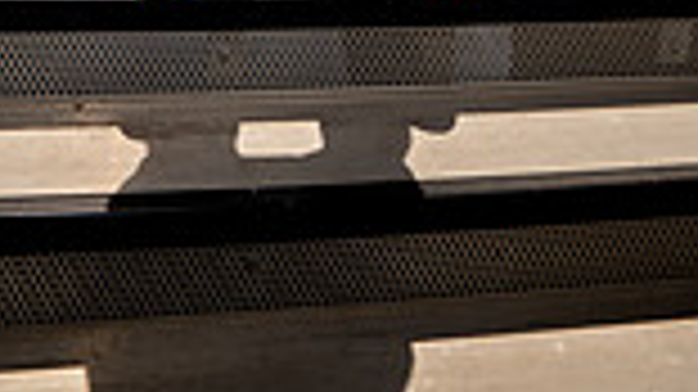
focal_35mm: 82
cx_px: 374
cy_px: -527
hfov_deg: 25.9
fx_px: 1517
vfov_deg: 12.0
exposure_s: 1/250
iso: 100
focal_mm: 27
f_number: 8
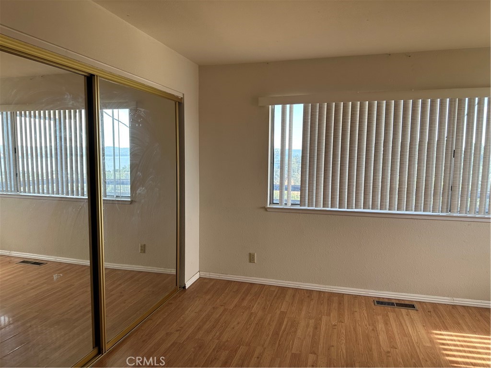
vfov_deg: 56.8
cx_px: 246
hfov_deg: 71.6
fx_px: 340
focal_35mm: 24
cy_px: 184
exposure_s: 1/164
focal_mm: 6.86
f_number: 1.78
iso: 100
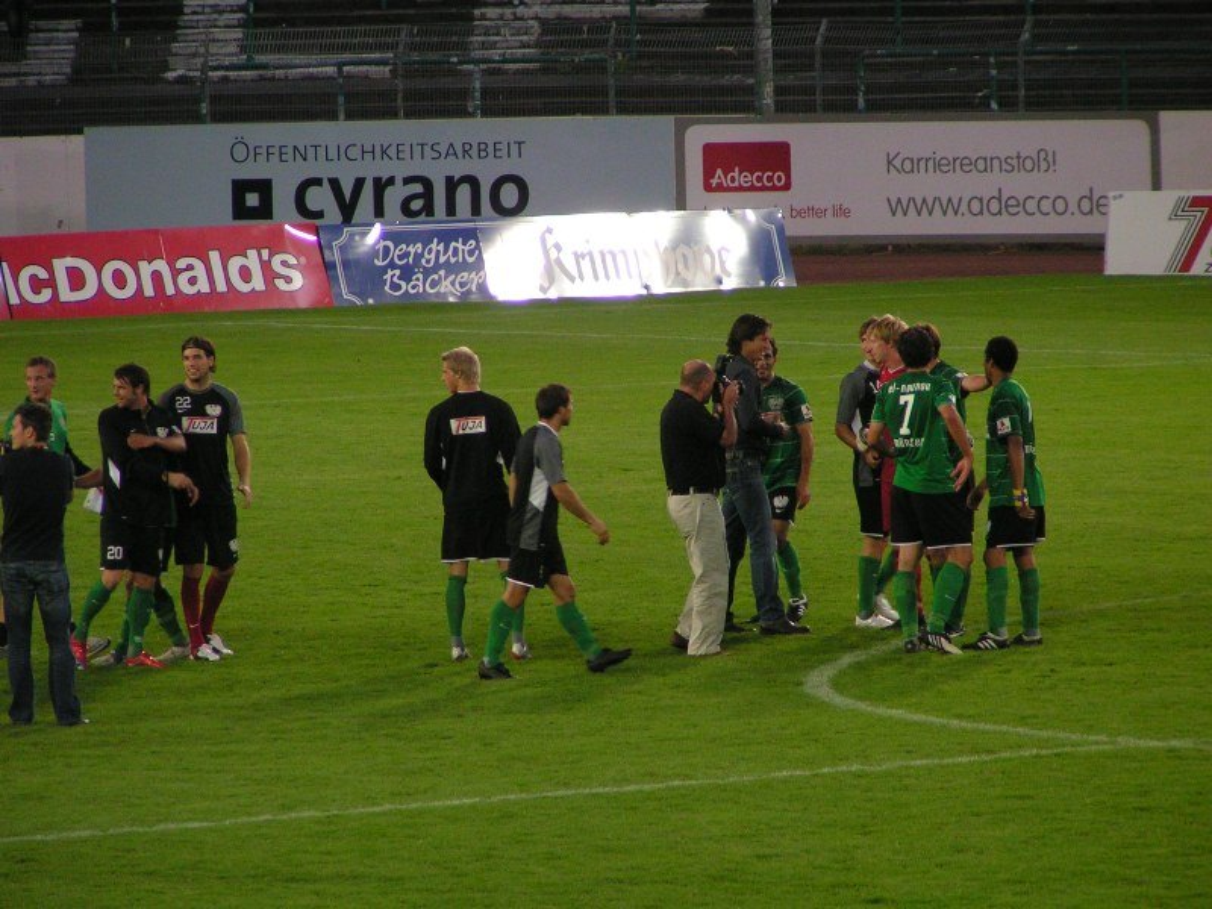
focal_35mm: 368
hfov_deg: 5.4
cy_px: 454
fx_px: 12885
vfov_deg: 4.0
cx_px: 606
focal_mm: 56.3
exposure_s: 1/80
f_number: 3.5
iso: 200
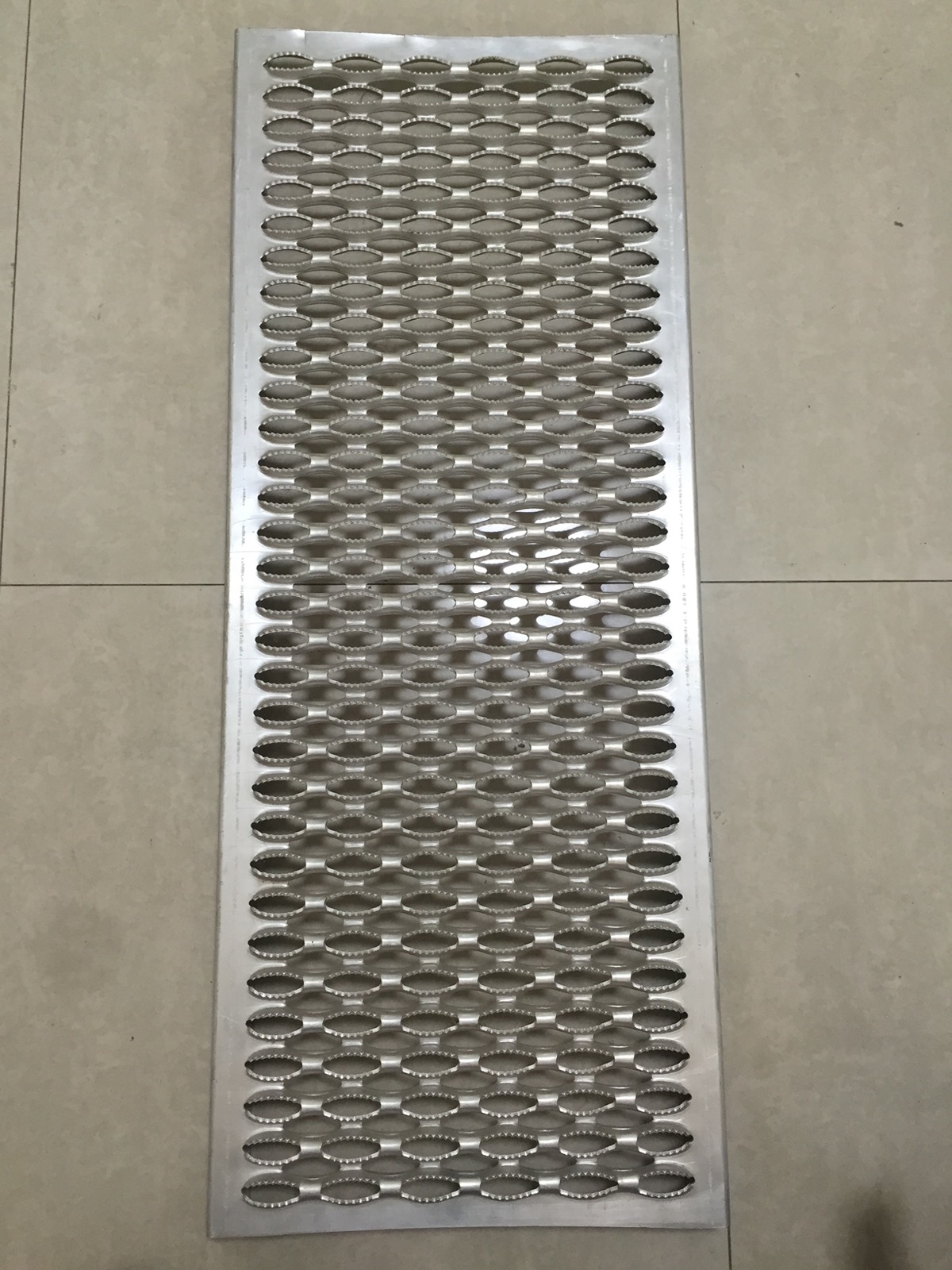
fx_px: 1063
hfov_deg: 48.2
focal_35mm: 29
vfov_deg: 61.7
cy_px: 635
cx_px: 476
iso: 80
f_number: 2.2
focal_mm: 4.15
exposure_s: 1/30
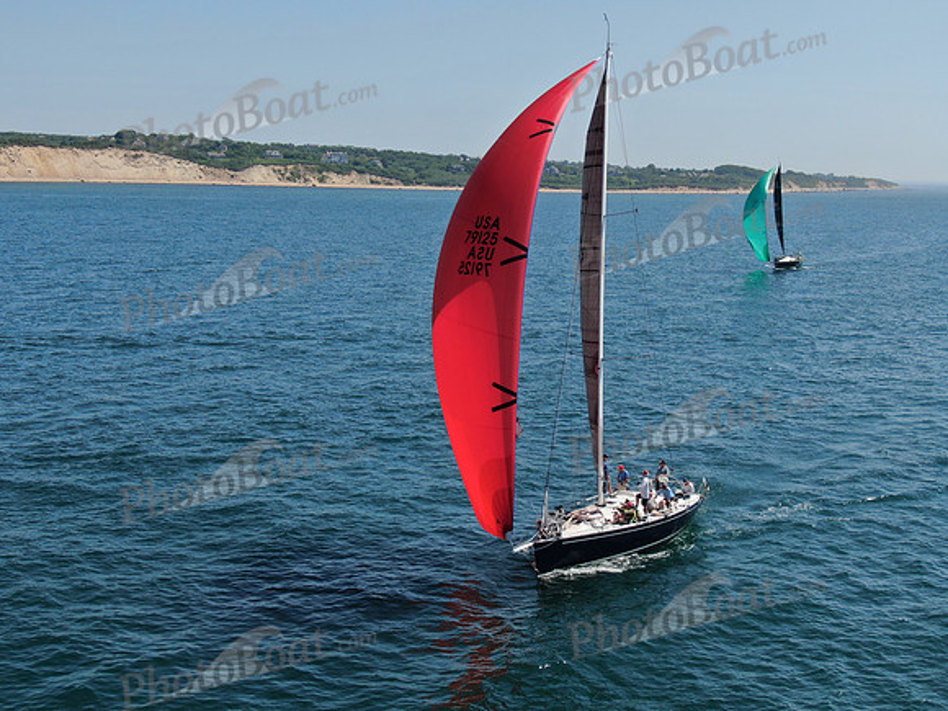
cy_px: 356
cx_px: 474
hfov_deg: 39.7
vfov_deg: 30.3
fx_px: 1315
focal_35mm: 48
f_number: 3.8
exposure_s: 1/1000
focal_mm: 8.6
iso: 100
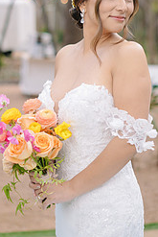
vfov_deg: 22.3
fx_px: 598
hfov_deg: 15.0
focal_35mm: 91
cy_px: 89
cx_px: 84
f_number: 2
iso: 50
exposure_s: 1/200
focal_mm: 50
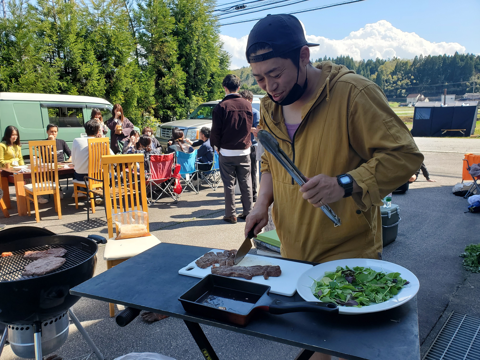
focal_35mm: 26
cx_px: 240
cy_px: 180
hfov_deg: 67.3
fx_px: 361
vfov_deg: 53.1
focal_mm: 4.3
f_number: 2.4
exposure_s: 1/526
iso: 50
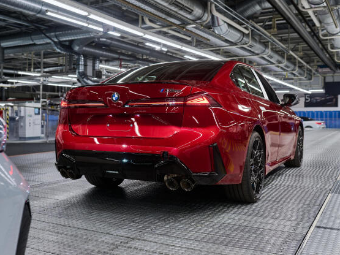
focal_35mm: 40
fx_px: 393
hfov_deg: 46.7
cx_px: 147
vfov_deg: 35.9
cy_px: 132
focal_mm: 35
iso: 64
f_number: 4
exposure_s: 1/15
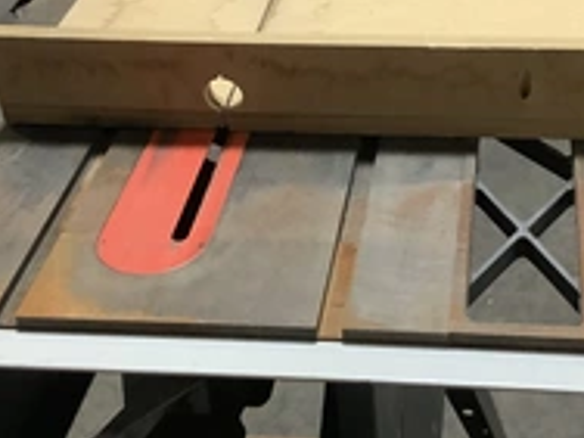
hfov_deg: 29.2
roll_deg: +2.6
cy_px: 112
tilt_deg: -33.6
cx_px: 395
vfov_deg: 22.1
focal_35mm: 66
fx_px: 1113
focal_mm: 3.3
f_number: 2.4
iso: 500
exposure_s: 1/30
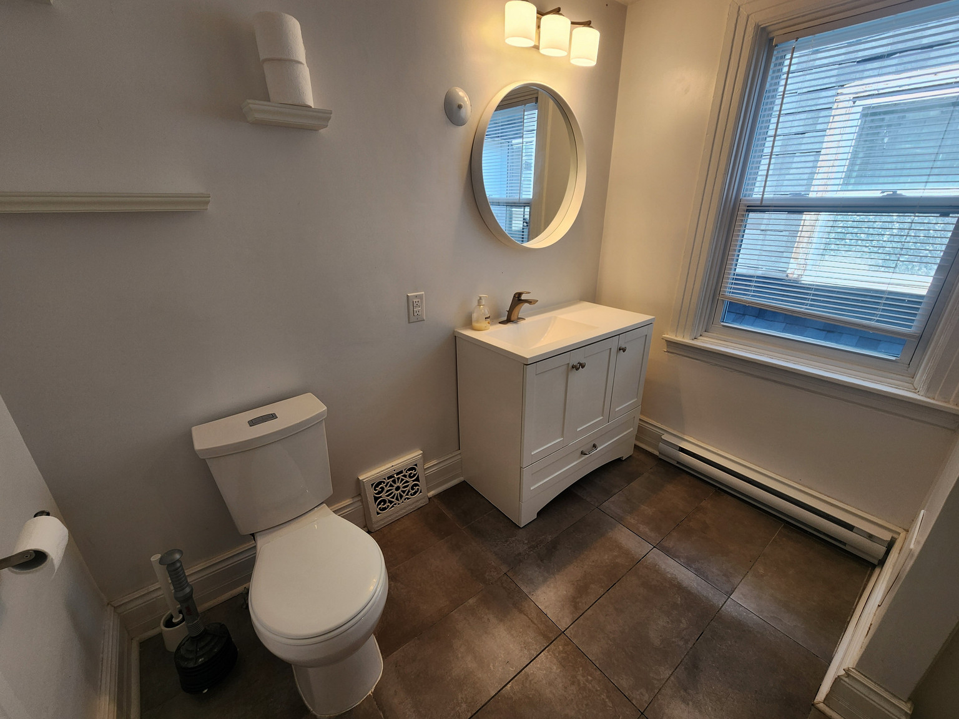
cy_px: 360
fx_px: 360
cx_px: 480
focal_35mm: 13
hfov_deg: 106.2
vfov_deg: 89.9
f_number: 2.2
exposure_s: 1/60
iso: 50
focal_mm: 2.2
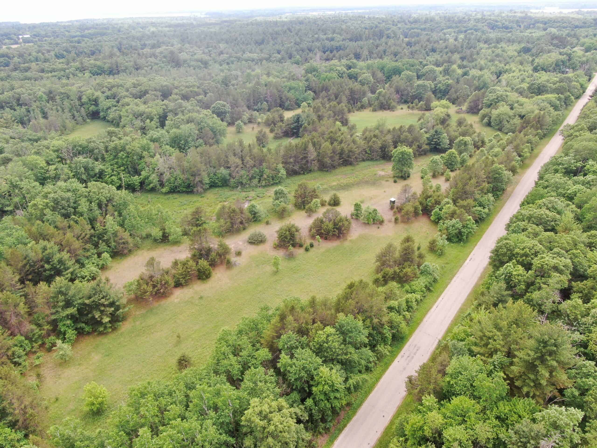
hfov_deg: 71.6
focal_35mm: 24
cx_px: 298
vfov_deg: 56.8
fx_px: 414
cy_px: 224
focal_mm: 4.39
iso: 100
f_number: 2.8
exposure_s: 1/320
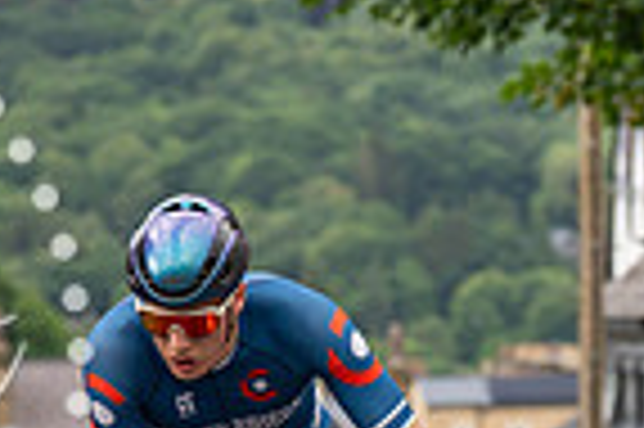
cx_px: 369
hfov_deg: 5.5
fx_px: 6718
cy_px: 128
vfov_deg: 3.6
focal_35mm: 376
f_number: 3.5
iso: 400
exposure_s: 1/800
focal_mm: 84
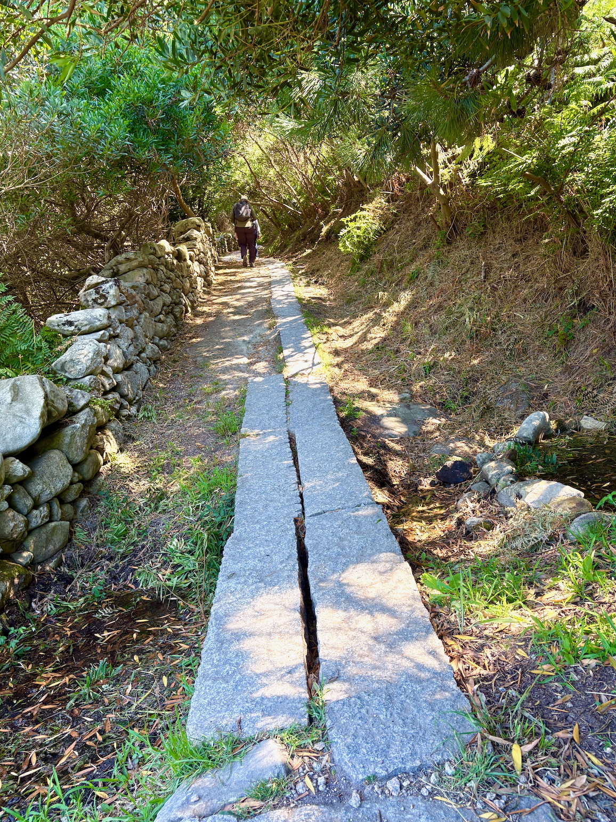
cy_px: 414
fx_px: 641
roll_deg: +7.3
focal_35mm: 27
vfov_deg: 65.3
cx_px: 303
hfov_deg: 51.4
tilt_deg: -9.5
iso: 64
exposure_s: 1/124
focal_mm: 5.96
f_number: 1.6
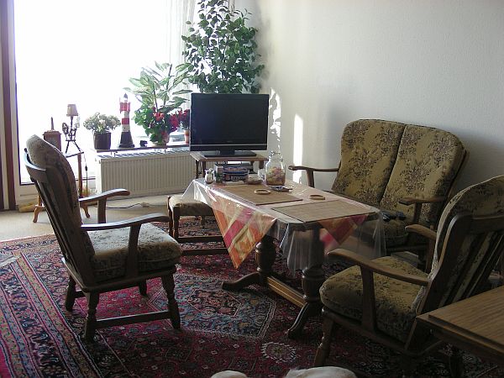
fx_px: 553
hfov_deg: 49.0
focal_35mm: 38
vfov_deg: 37.7
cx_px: 252
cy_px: 189
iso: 71
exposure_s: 1/29.8
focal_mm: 6.3
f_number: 3.5
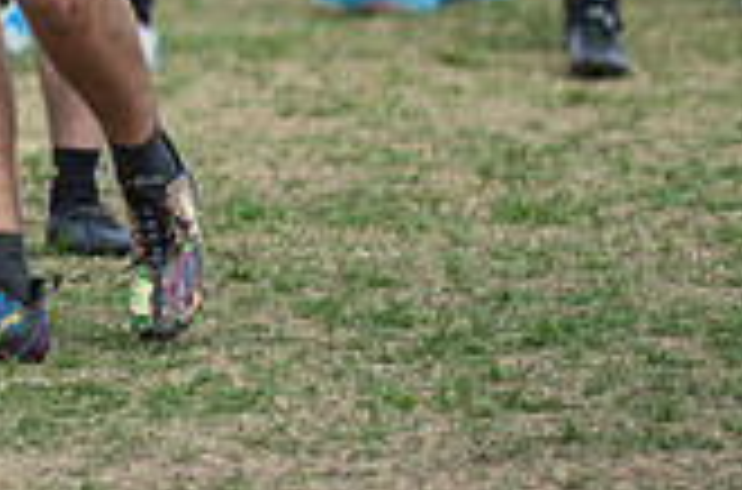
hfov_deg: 2.7
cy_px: -347
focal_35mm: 773
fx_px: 15887
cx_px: -247
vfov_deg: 1.8
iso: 160
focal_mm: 200
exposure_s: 1/2500
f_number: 3.2
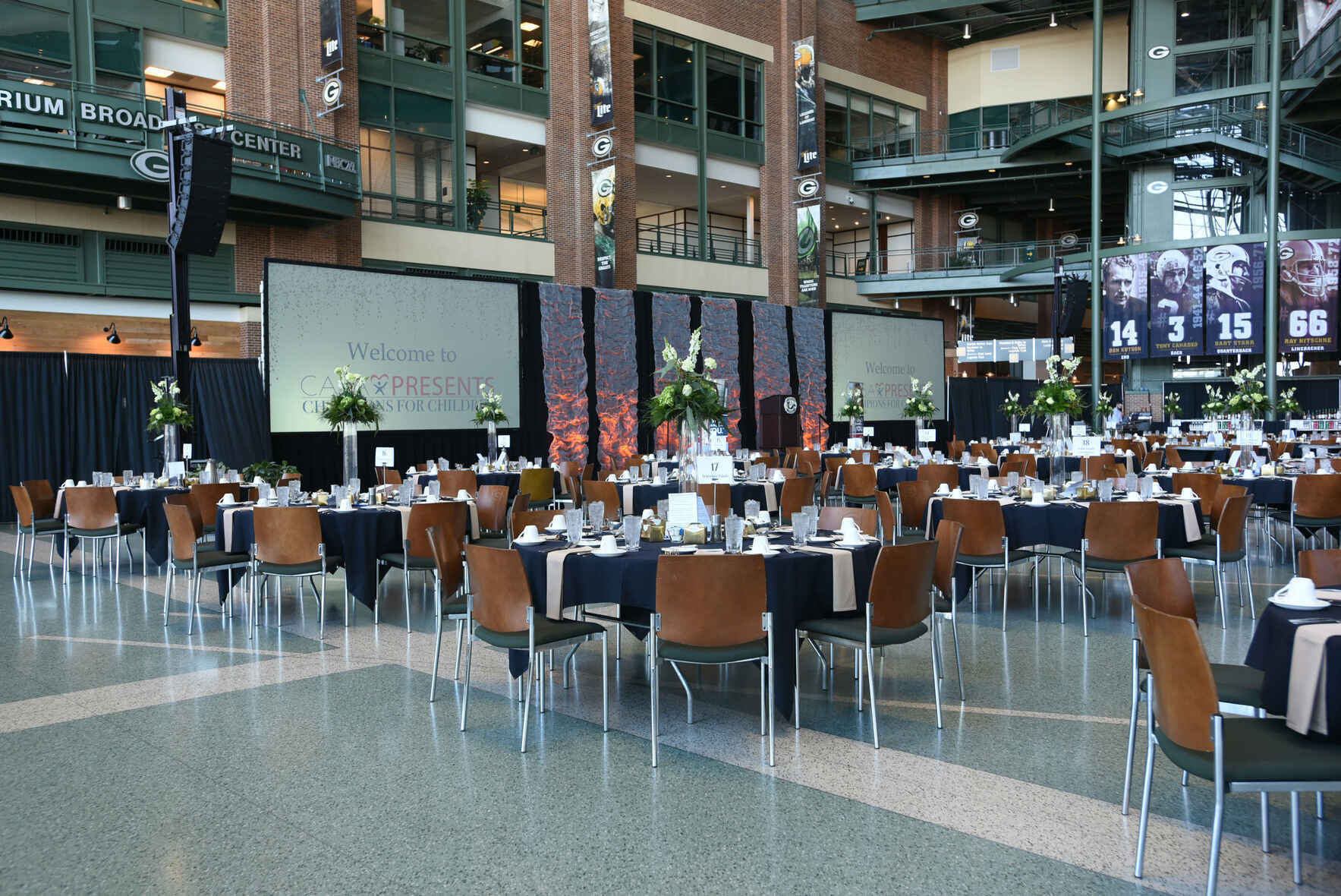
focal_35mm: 30
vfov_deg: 43.7
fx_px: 1118
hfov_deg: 61.9
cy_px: 448
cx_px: 670
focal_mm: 30
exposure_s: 1/100
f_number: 5
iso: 800
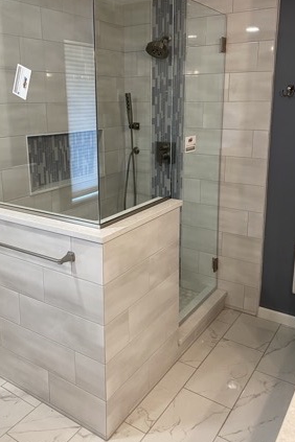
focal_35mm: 32
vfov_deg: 58.5
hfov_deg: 41.1
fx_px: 393
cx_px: 138
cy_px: 191
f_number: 1.8
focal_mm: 4.25
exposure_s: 1/60
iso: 125
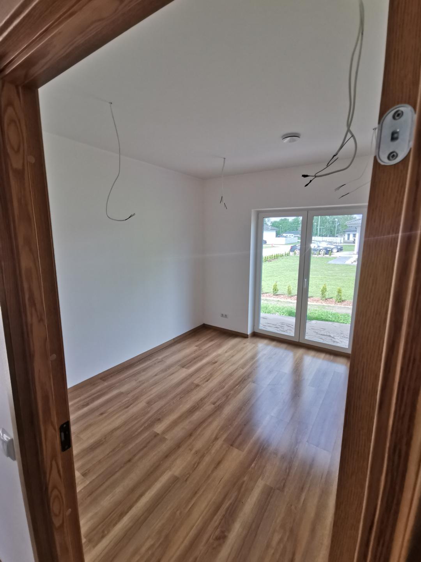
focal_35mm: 16
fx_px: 259
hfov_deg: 78.1
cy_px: 281
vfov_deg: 94.5
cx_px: 210
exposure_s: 1/100
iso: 50
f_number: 2.2
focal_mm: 2.35
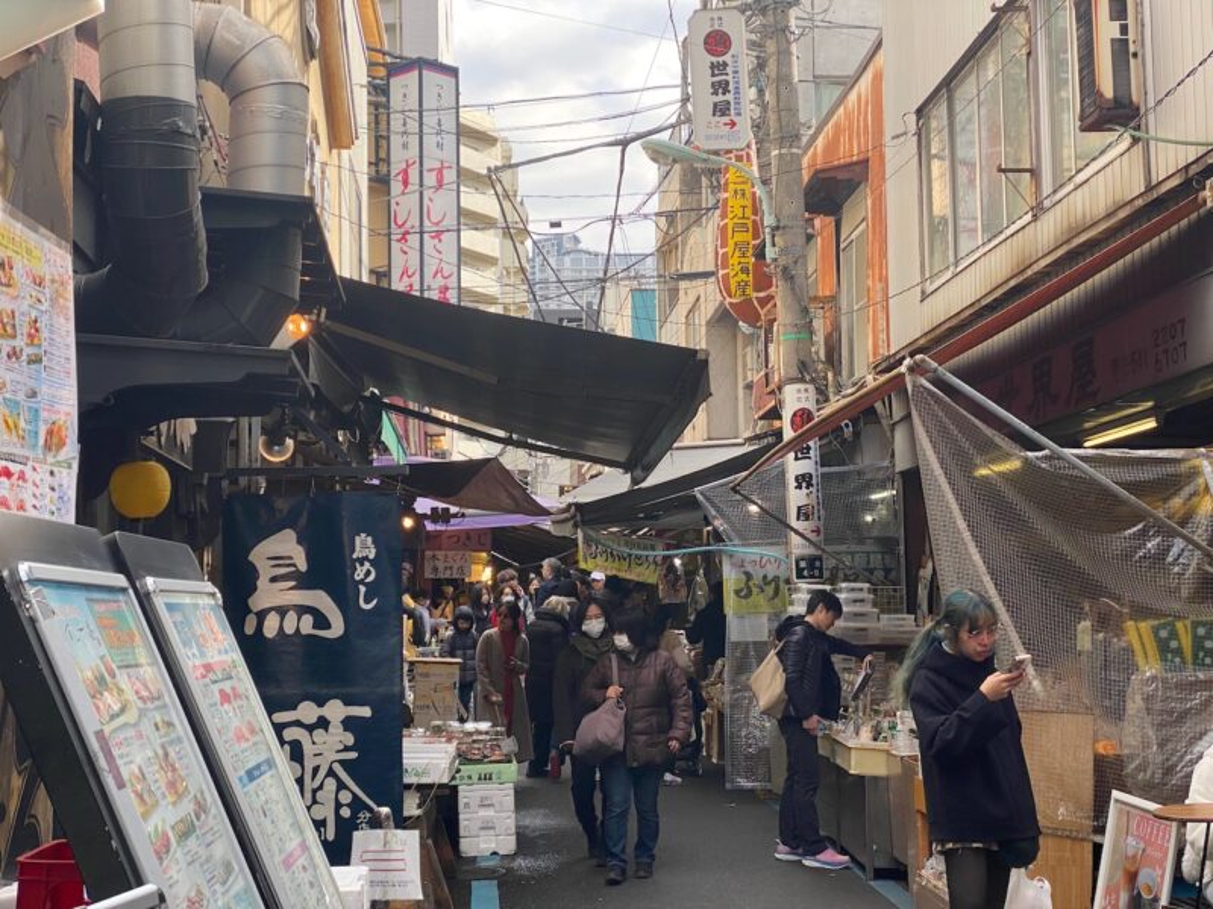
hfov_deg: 36.8
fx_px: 1822
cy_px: 454
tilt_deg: +5.2
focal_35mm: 52
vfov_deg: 28.0
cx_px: 606
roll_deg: +0.7
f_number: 2
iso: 20
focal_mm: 6
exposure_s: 1/279
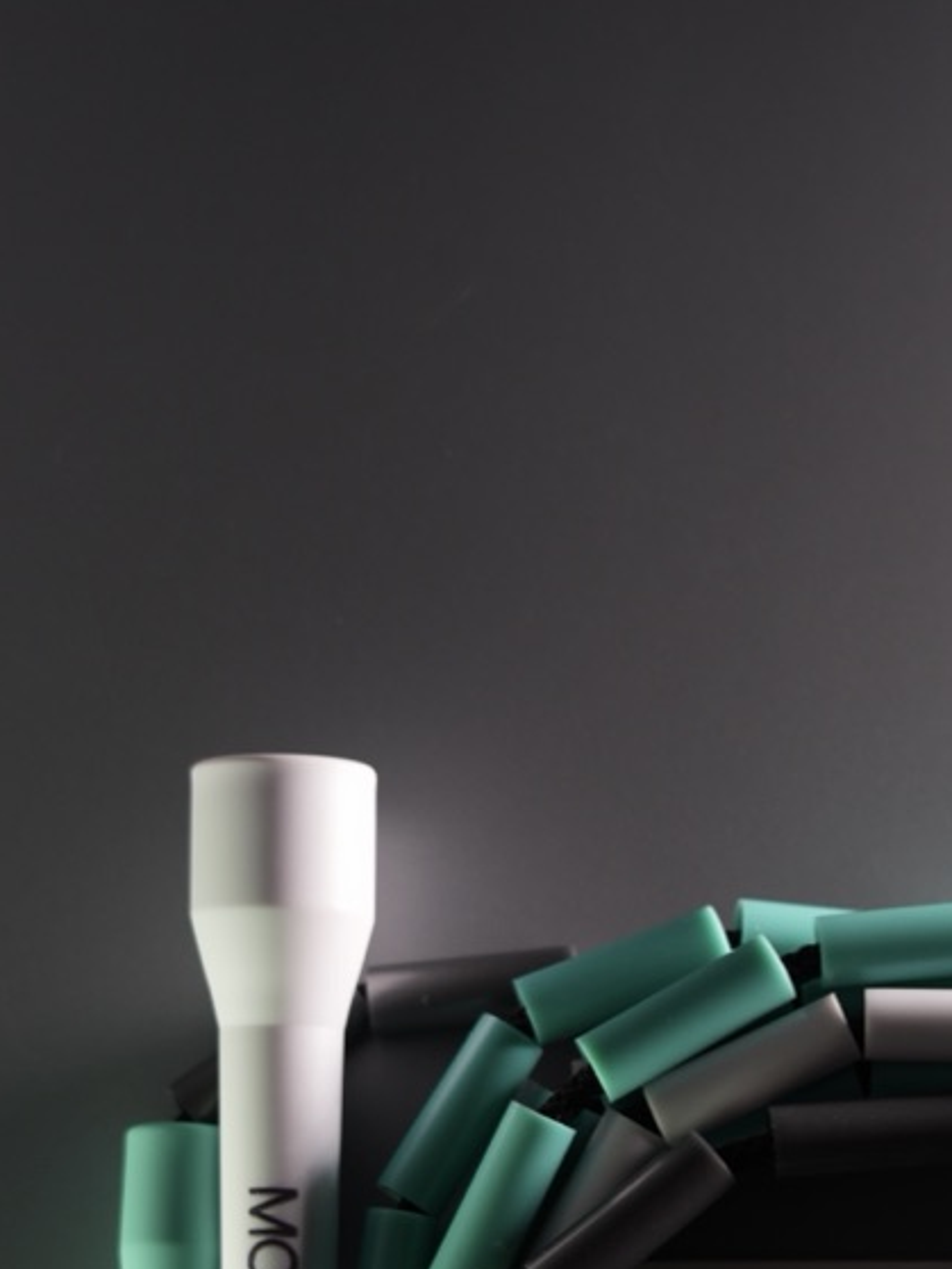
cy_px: 1346
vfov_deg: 19.8
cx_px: 840
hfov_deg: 15.4
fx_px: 3488
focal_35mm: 95
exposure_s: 1/40
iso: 200
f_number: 2.8
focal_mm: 39.5
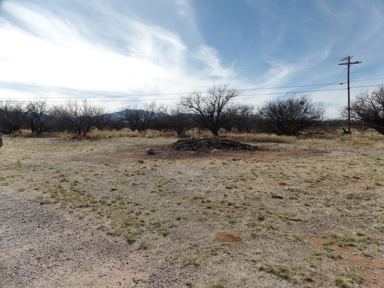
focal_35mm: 23
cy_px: 144
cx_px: 192
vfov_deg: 58.9
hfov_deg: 73.9
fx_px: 255
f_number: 3.5
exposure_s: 1/1500
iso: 80
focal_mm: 4.1
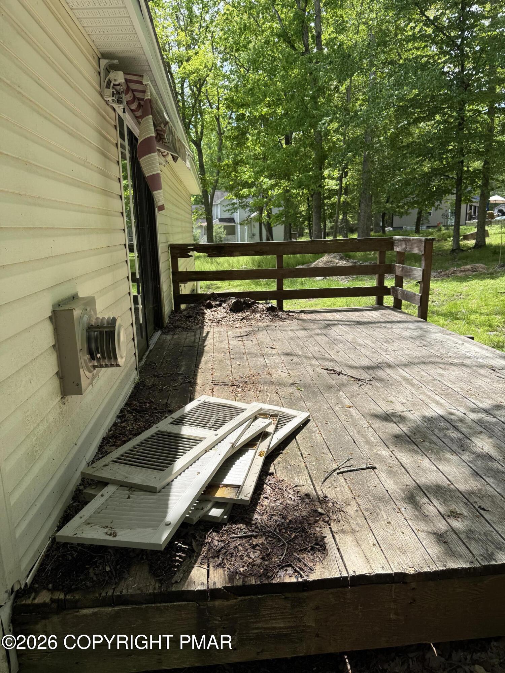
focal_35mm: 24
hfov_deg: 56.8
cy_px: 336
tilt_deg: -10.7
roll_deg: +4.6
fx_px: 467
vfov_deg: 71.6
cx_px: 252
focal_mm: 6.76
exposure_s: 1/1855
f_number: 1.78
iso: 80
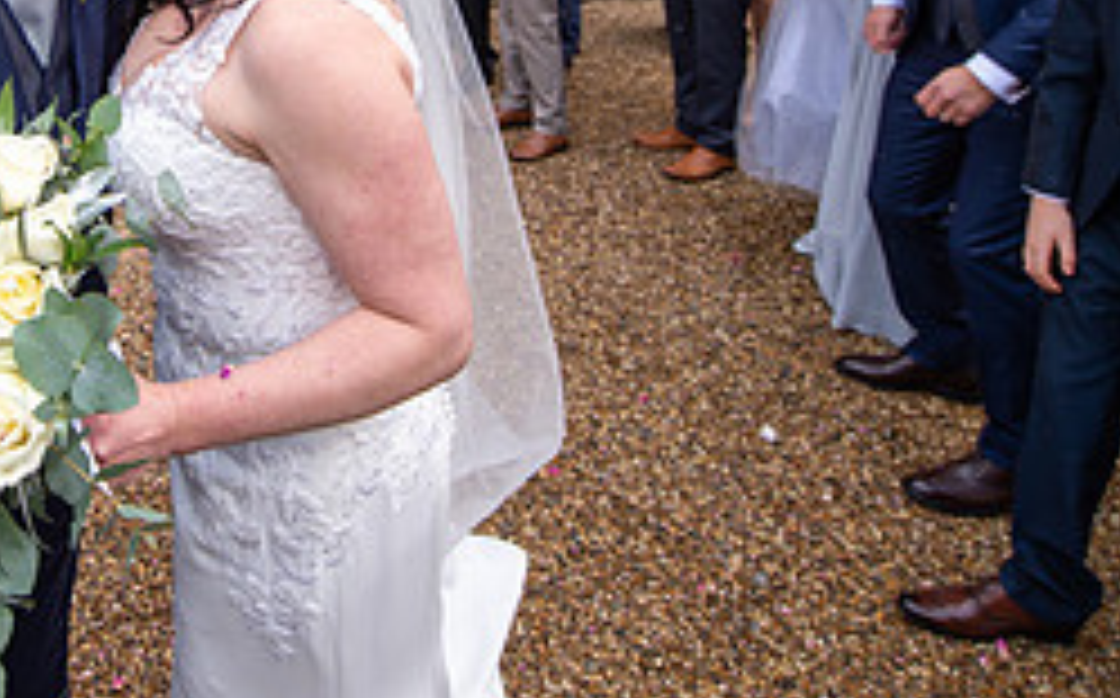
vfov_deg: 31.7
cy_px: -86
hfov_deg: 51.4
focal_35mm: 35
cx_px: 202
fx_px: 1067
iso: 125
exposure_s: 1/100
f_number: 4
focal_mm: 14
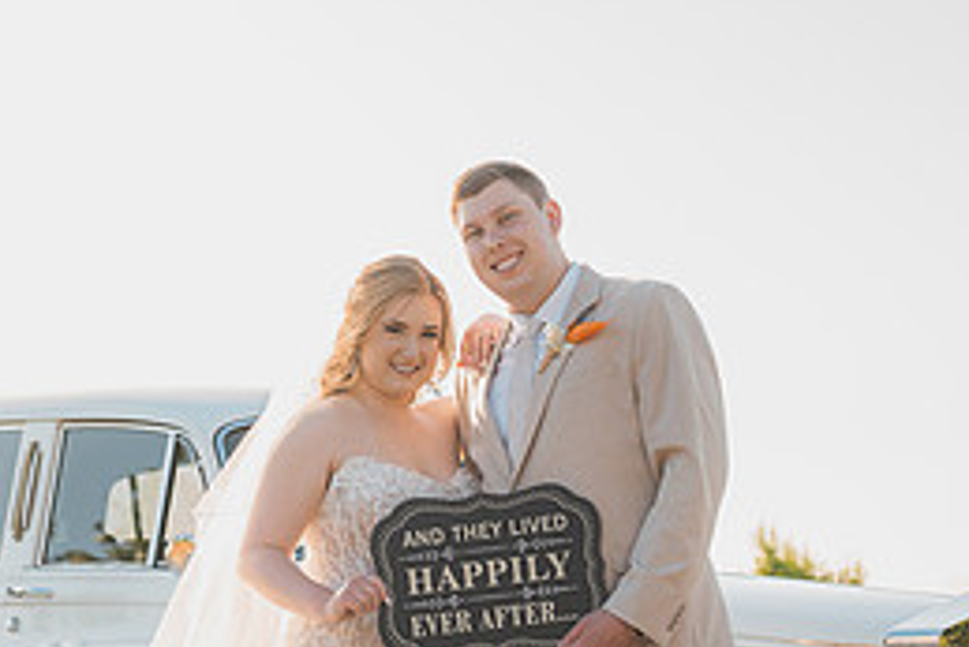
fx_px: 3016
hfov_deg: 18.2
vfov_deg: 12.2
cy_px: 563
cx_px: 363
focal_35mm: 112
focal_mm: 50
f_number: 2.5
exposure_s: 1/800
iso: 125
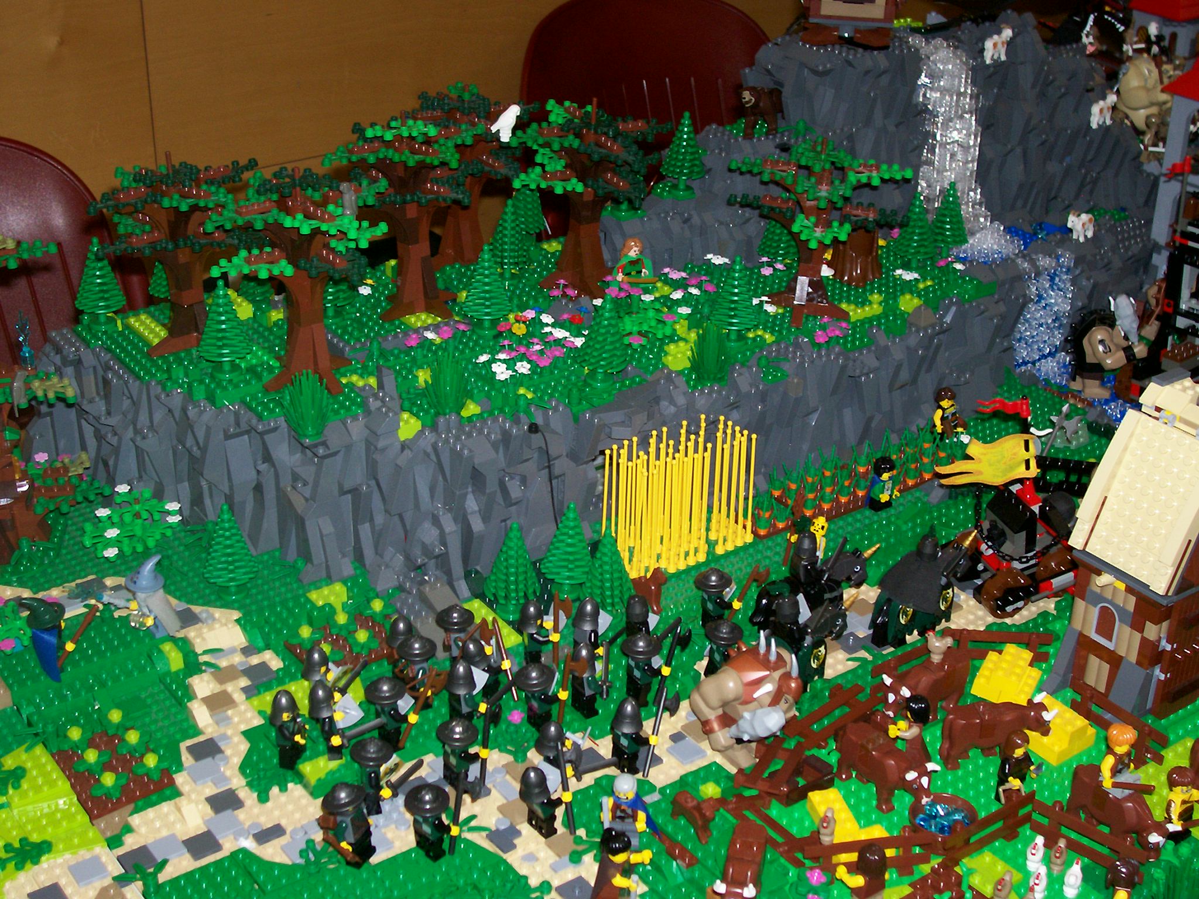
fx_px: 1836
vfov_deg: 27.5
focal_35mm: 53
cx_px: 600
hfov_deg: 36.2
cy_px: 450
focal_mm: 8.7
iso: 80
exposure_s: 1/73.3
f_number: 3.2
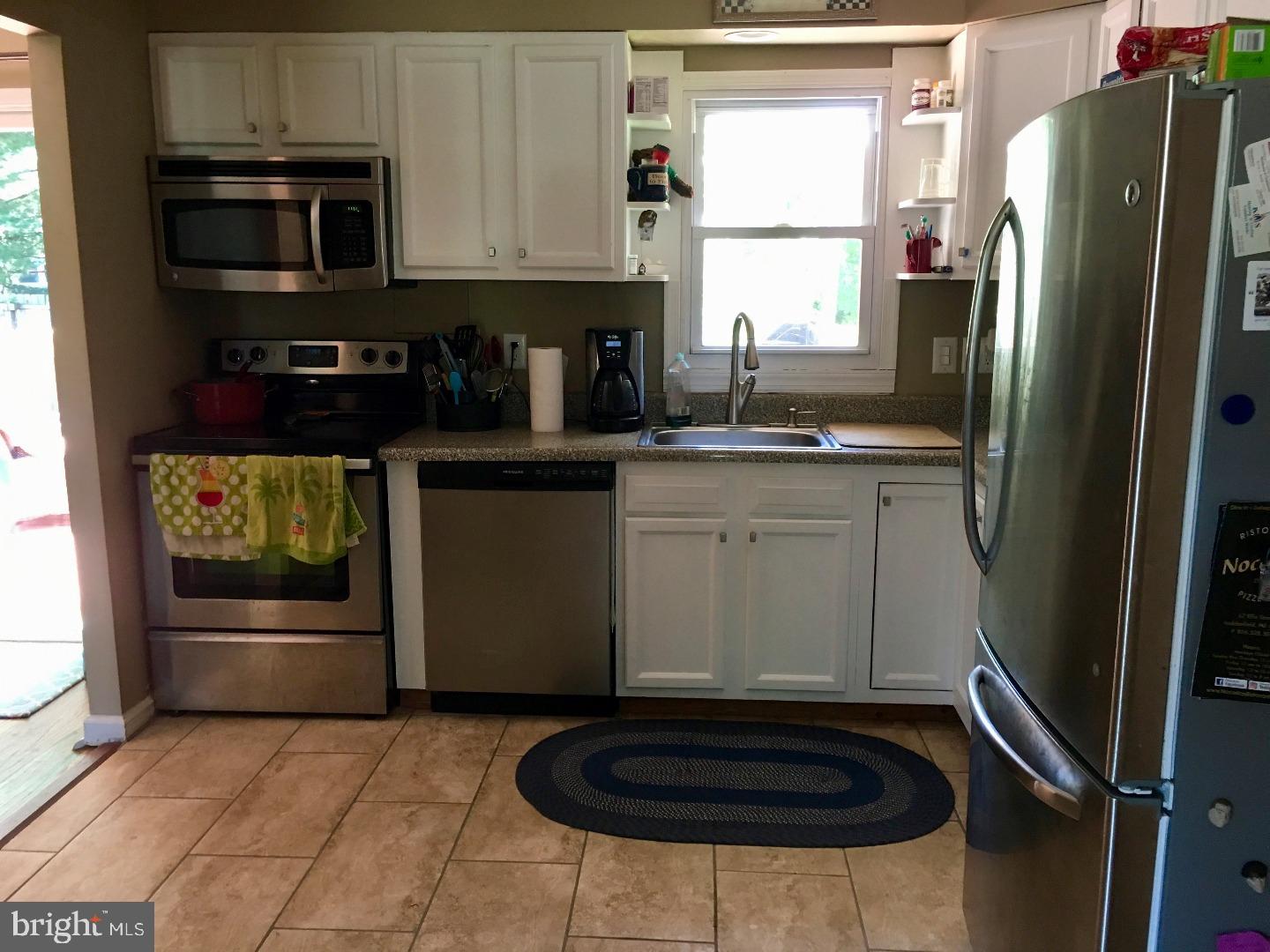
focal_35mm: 29
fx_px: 1064
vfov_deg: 48.2
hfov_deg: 61.7
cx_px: 635
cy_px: 476
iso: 50
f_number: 2.2
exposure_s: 1/15
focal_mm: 4.15
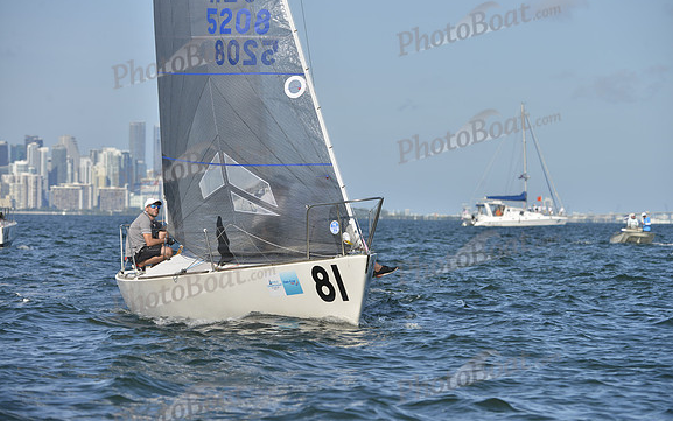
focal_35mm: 205
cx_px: 337
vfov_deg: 6.4
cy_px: 210
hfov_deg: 10.2
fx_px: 3761
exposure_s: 1/1000
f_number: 7.1
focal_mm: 200
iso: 200
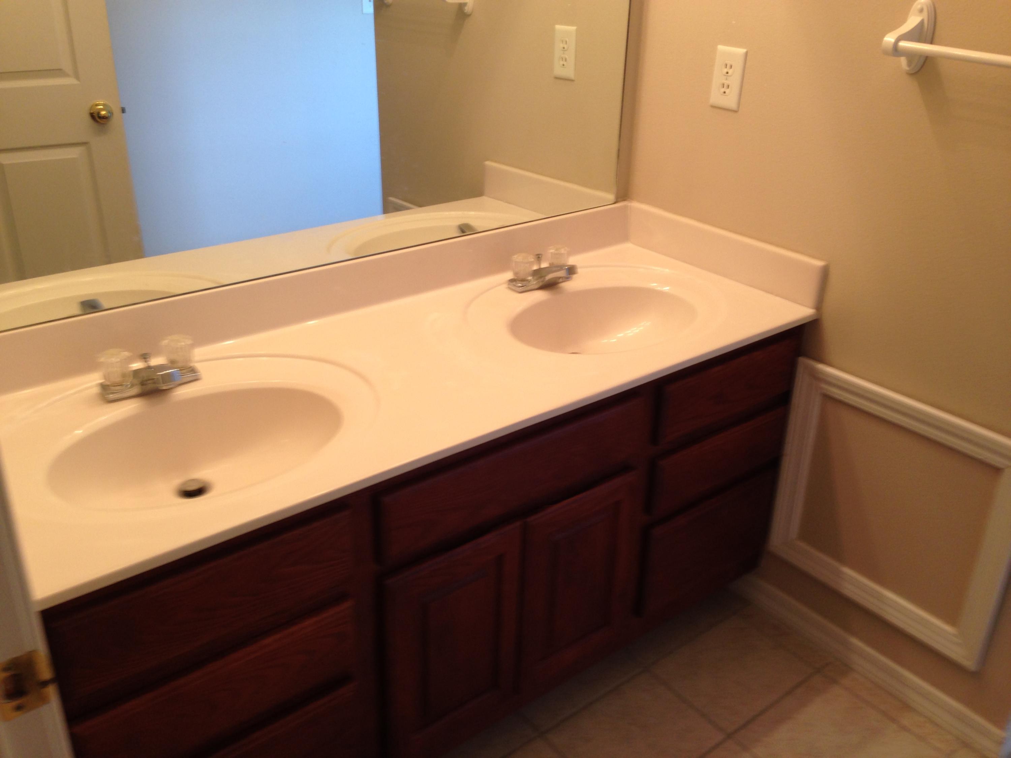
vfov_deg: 42.9
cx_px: 506
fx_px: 964
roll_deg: +0.3
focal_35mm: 33
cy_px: 379
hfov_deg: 55.4
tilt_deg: -27.1
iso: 50
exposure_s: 1/24
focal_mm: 4.12
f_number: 2.4
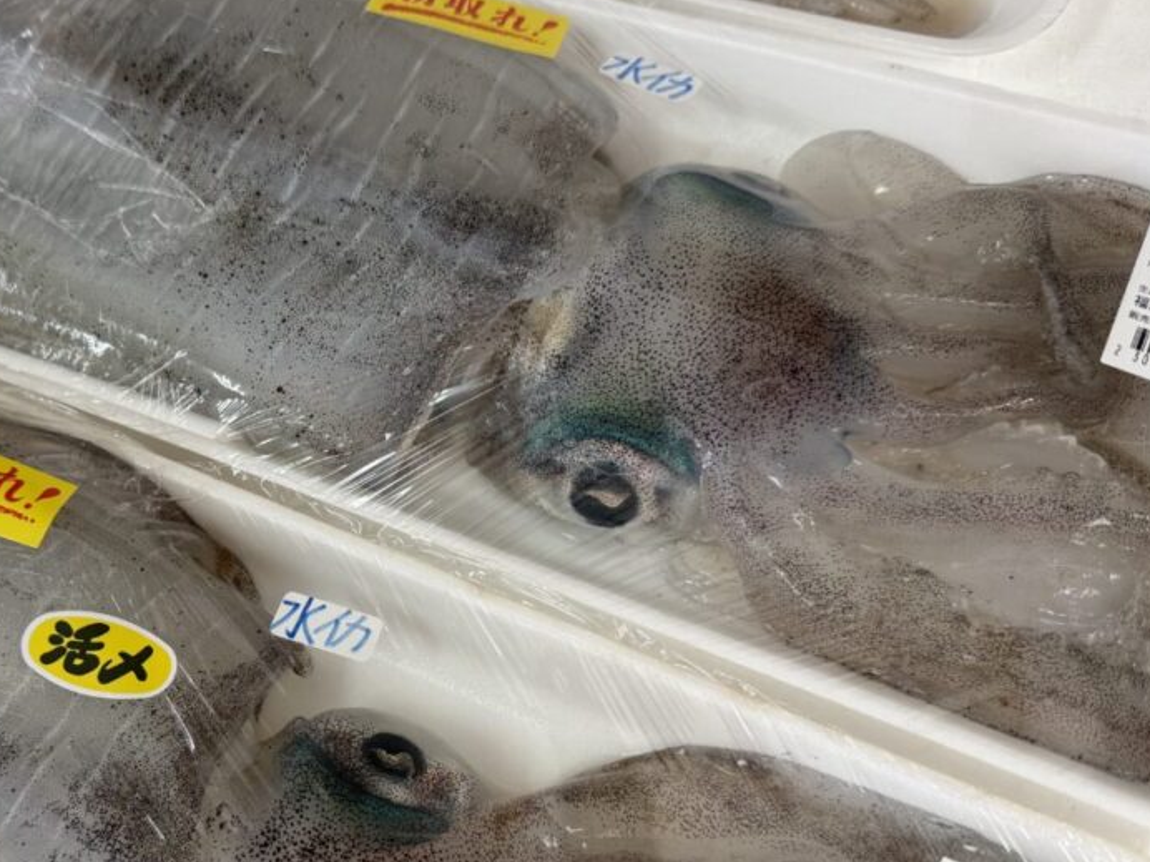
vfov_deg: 38.2
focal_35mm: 37
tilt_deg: -63.5
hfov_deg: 48.8
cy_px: 573
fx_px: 1229
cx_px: 332
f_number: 1.78
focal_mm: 6.76
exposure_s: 1/120
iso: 160
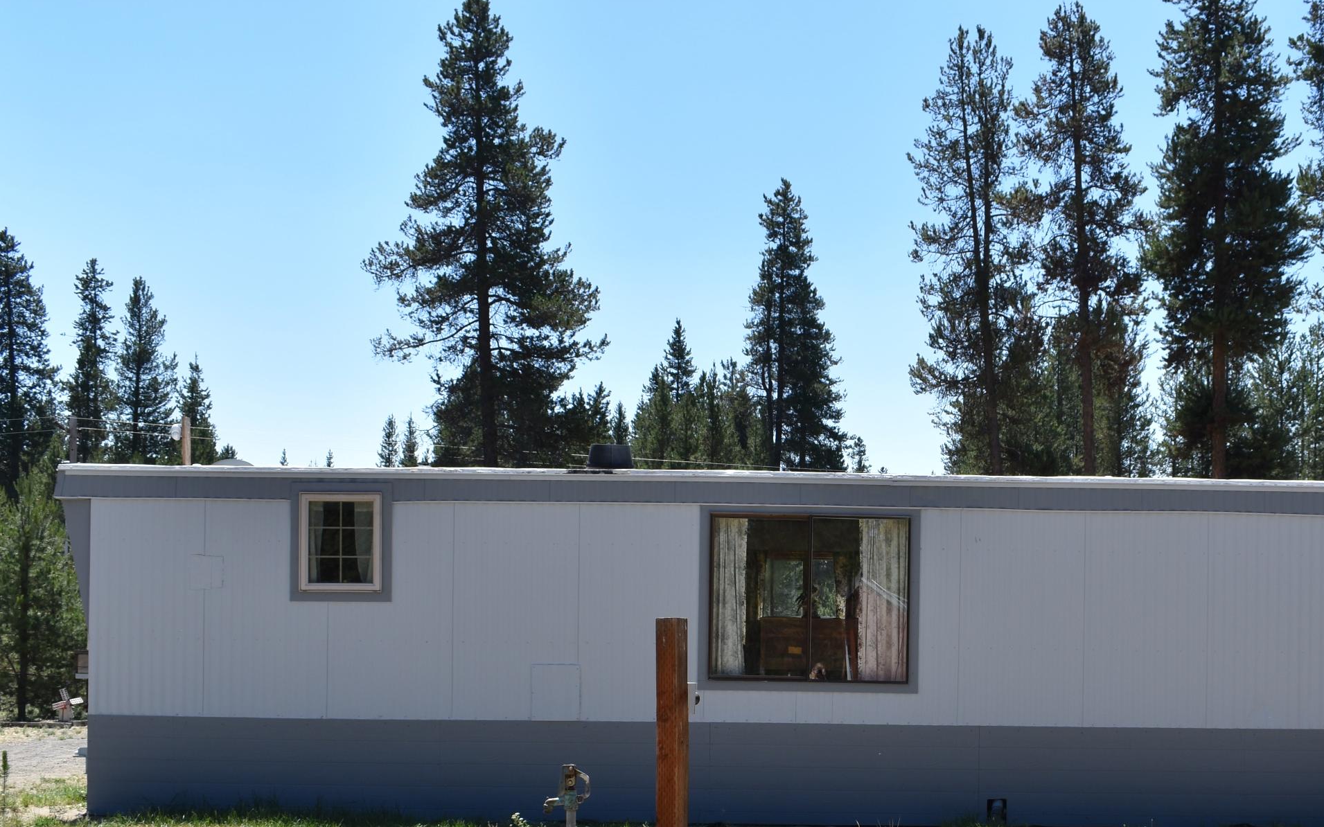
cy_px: 689
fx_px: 1732
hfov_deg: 41.3
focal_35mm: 48
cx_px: 883
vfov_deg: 26.3
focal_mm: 20
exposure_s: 1/250
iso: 100
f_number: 8
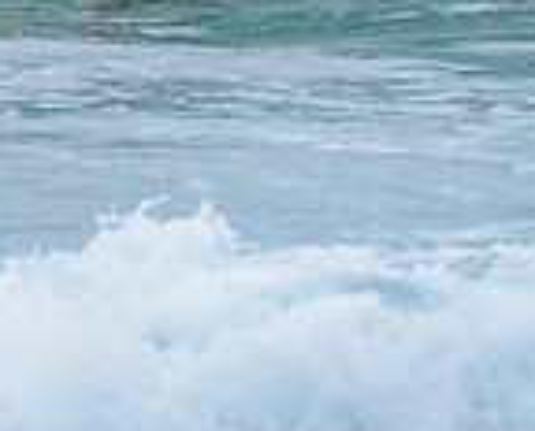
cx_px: -84
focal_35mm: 2310
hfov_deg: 0.8
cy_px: -279
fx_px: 36676
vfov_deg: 0.7
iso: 1800
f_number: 5.6
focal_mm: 500
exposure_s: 1/2000
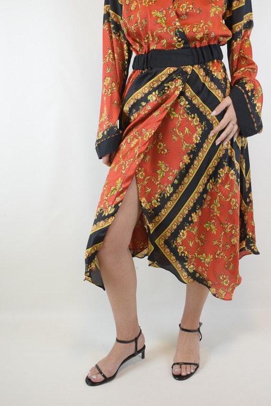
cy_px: 159
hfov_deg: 27.6
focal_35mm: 49
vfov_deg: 40.4
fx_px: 550
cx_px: 162
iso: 400
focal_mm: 23
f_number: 4.5
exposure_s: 1/80
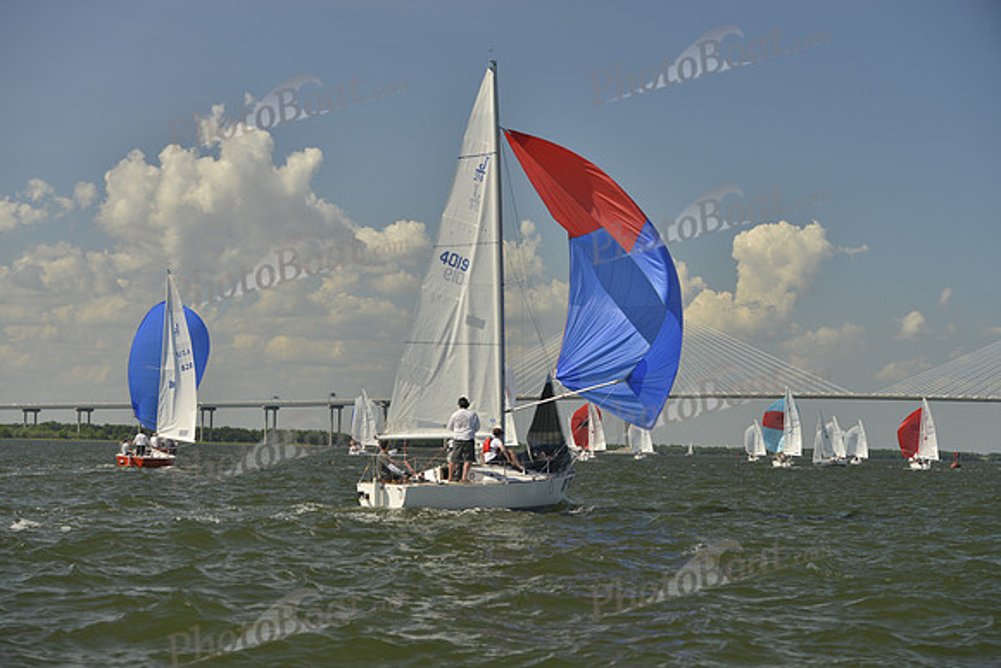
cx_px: 500
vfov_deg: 19.5
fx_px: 1947
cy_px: 334
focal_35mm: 70
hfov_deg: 28.8
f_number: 6.3
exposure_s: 1/1250
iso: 280
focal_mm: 70
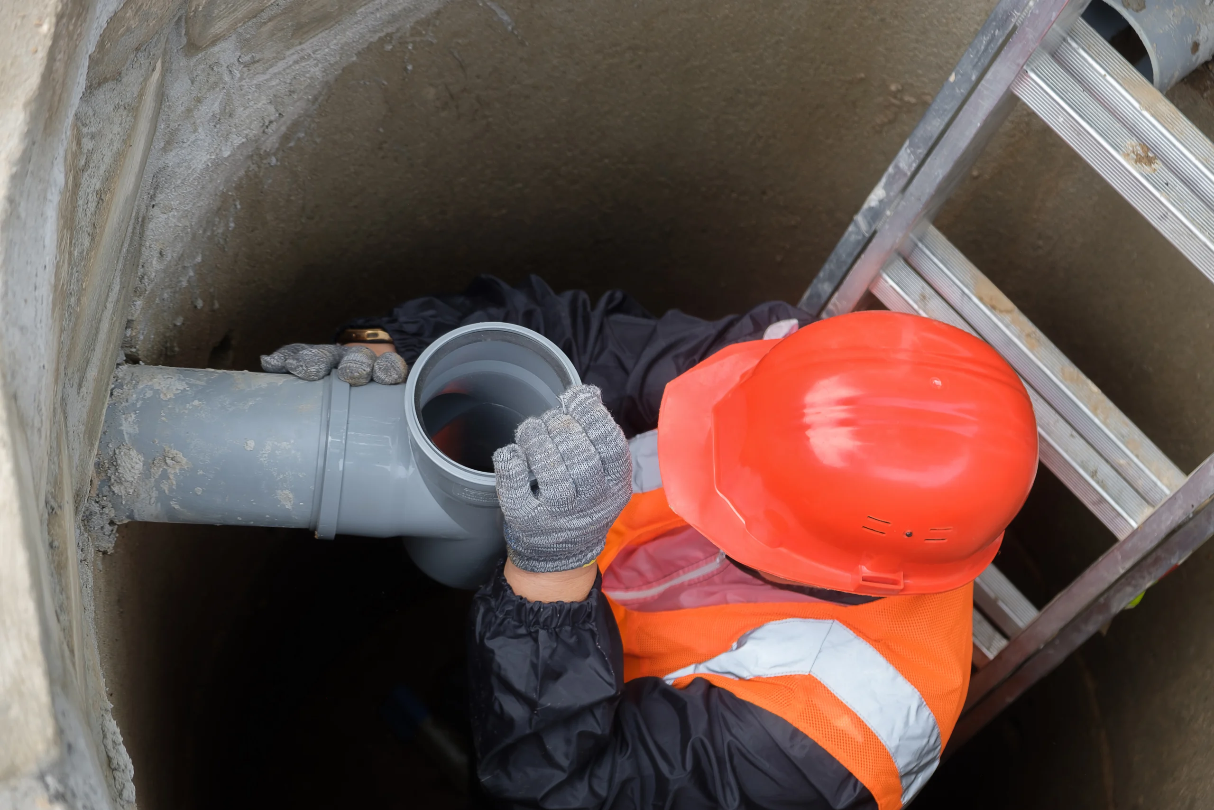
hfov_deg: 32.9
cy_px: 405
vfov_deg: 22.3
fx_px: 2057
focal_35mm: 61
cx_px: 607
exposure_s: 1/100
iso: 200
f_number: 4
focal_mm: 40.7
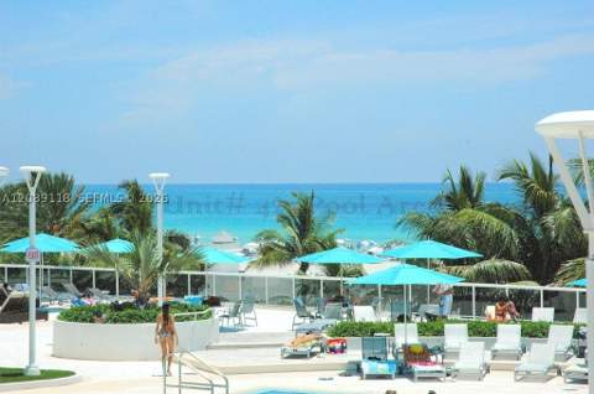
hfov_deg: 19.5
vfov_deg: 13.0
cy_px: 197
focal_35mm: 105
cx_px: 297
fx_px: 1729
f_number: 18
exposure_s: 1/1250
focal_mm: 70
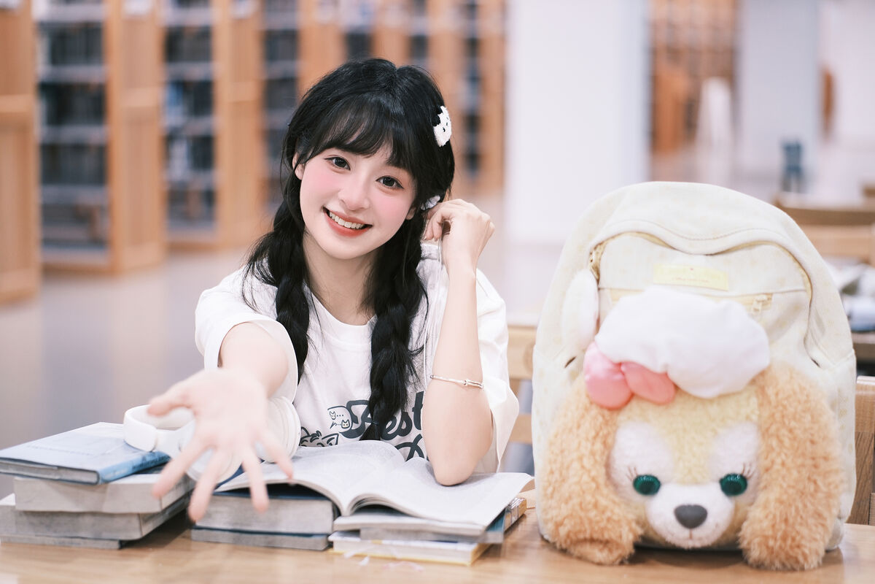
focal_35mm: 75
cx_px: 438
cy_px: 292
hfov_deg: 27.0
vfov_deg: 18.2
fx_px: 1823
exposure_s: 1/150
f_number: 1.4
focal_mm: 50
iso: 500
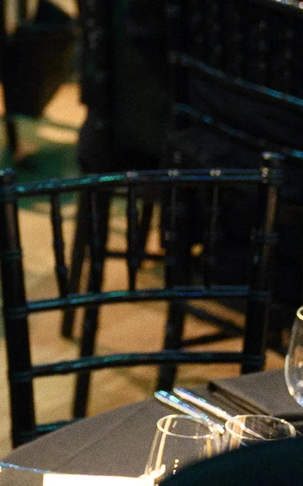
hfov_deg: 4.3
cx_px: -640
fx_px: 3871
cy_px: -173
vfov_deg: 7.1
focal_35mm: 293
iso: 3200
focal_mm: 43
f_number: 2.8
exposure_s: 1/60
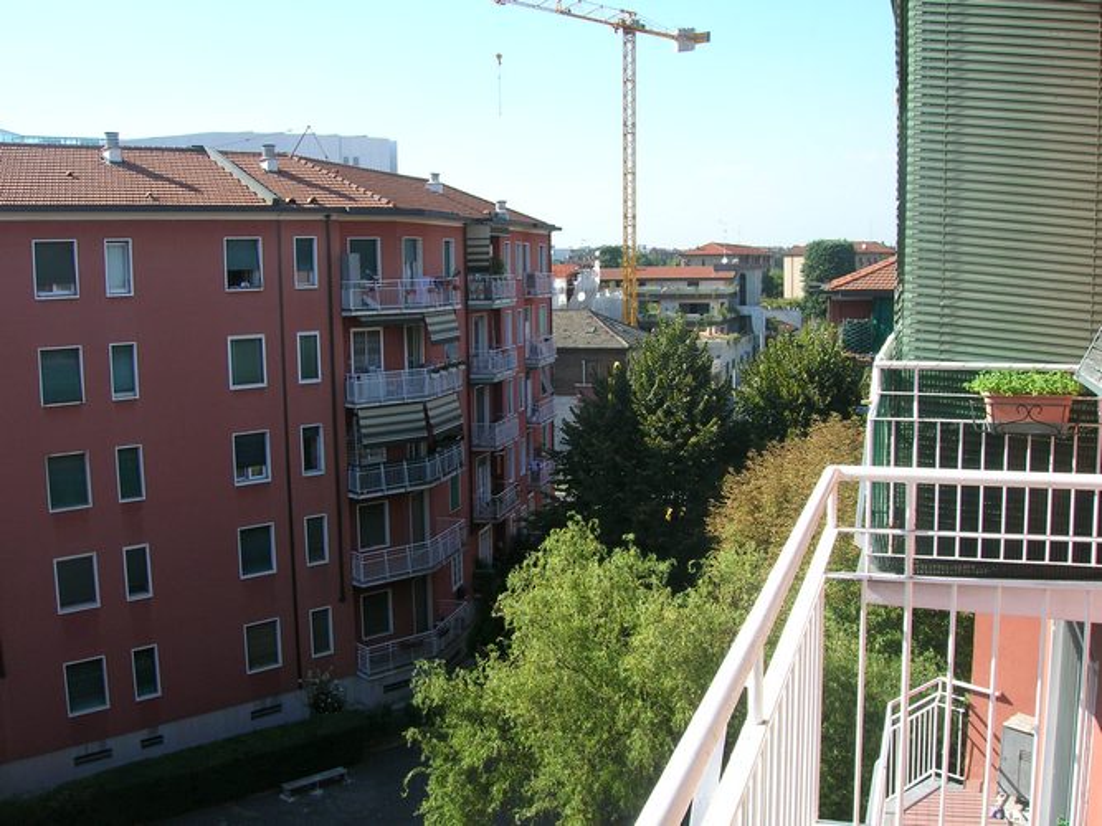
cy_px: 413
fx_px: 1082
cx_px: 551
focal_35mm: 34
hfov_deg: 54.0
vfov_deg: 41.8
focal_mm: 5.7
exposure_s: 1/186
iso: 50
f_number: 4.9
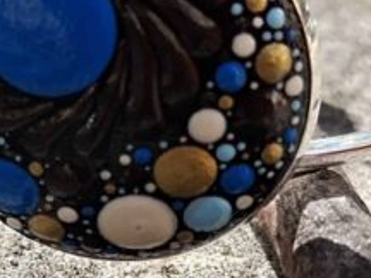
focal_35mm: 109
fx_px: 1168
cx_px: 81
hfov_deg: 17.9
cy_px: 211
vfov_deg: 13.5
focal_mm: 5.54
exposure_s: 1/219
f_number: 1.8
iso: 50
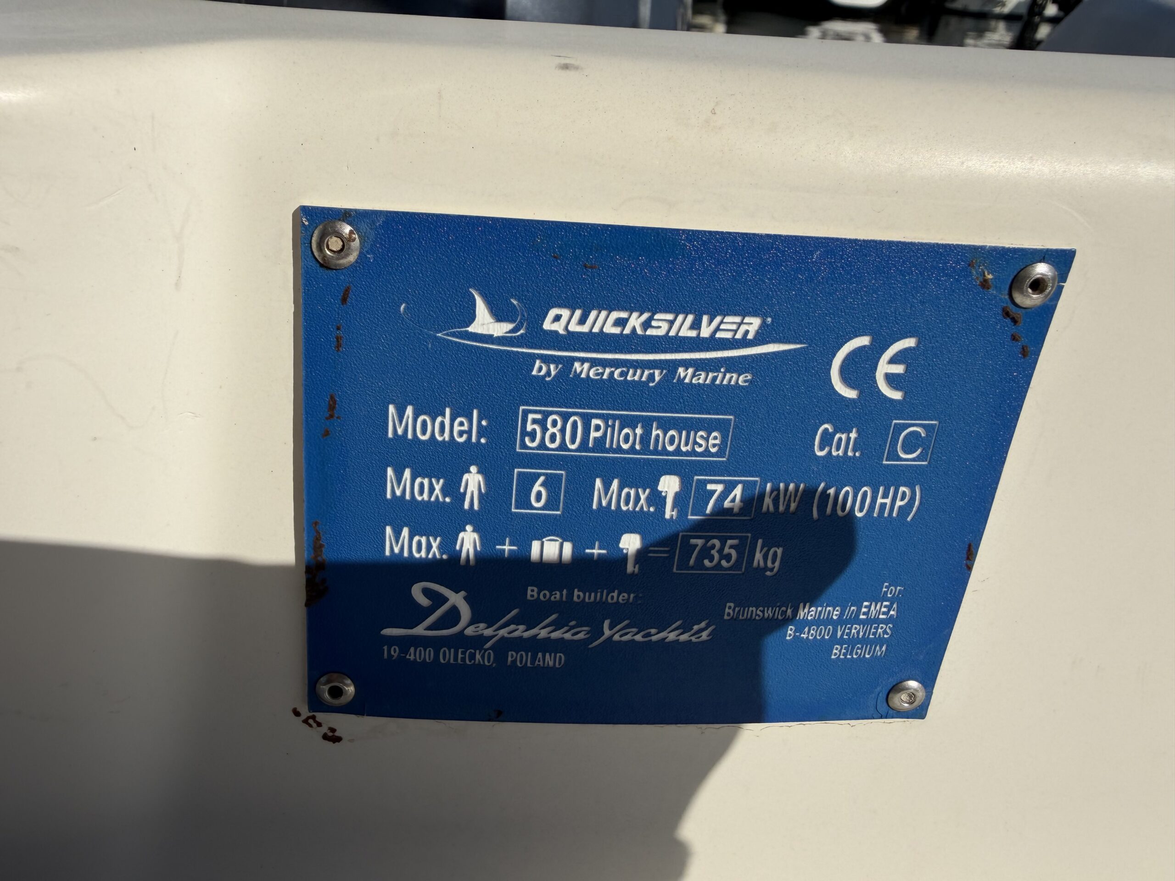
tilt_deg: -30.4
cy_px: 440
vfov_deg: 56.8
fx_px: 815
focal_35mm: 24
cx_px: 588
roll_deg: -4.2
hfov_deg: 71.6
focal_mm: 2.22
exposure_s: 1/1779
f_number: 2.2
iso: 16
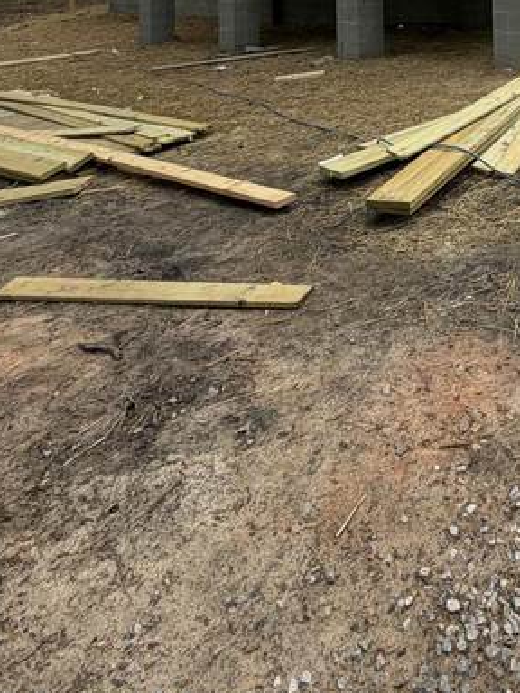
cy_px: -74
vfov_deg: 41.6
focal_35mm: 35
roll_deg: +2.4
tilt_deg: +2.0
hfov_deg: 36.5
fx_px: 701
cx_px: 524
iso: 40
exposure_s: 1/770
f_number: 2.2
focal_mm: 2.22
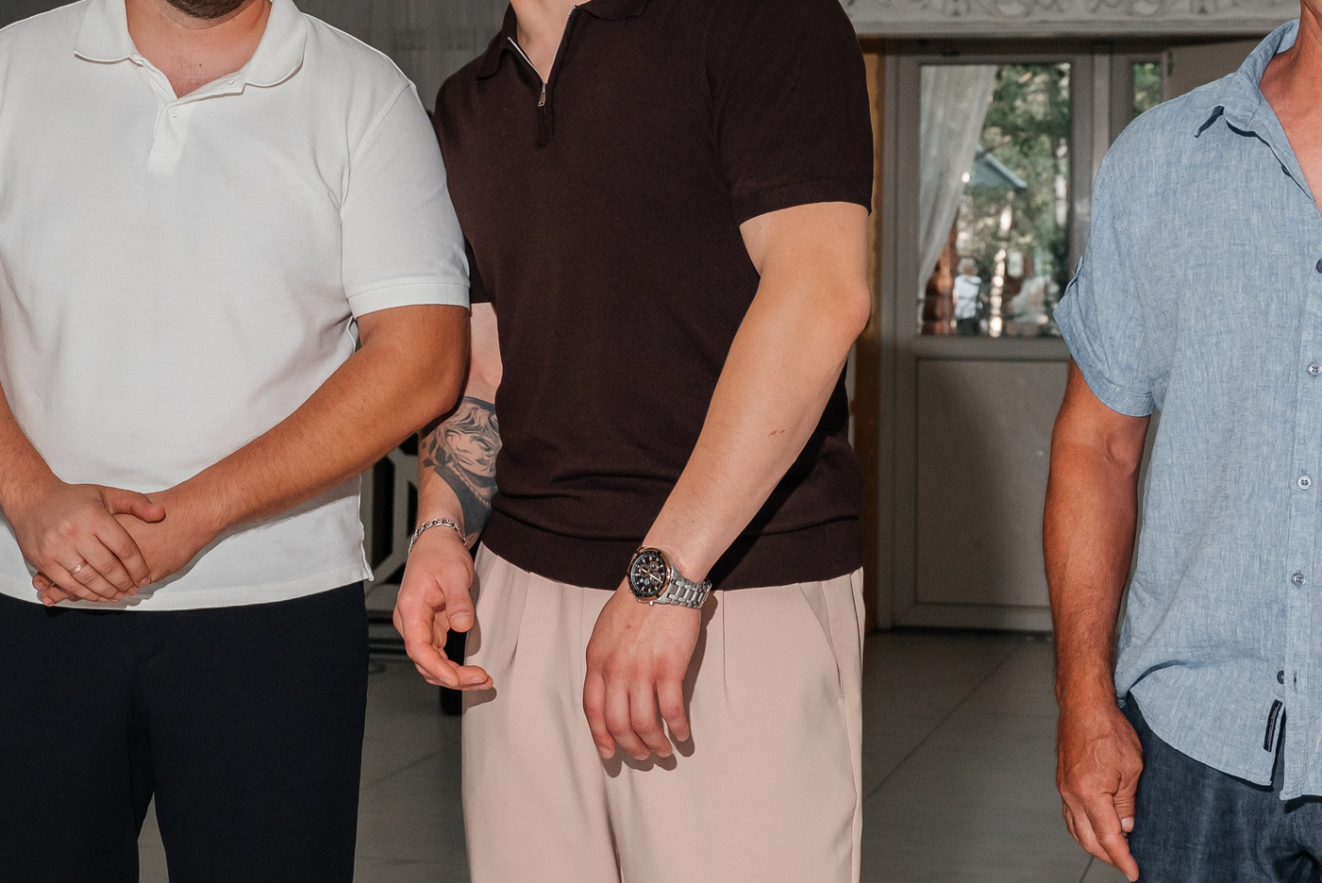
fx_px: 3160
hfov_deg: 23.5
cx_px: 394
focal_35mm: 86
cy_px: 263
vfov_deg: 15.9
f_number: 8
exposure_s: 1/125
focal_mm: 46
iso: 1000
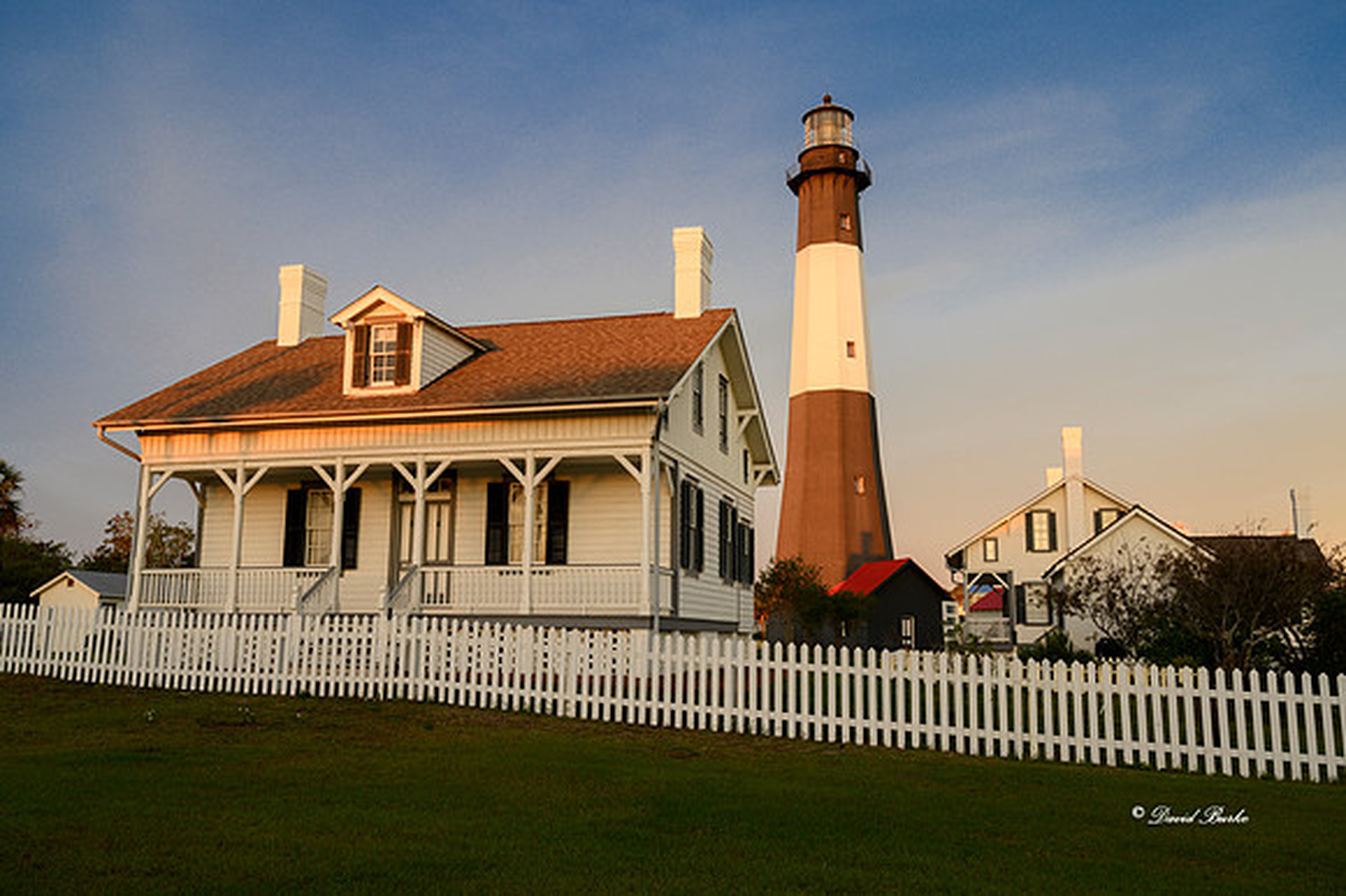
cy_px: 448
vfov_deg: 42.9
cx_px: 673
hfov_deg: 61.1
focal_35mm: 30
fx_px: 1140
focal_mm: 30.5
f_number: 8
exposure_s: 1/15
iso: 100
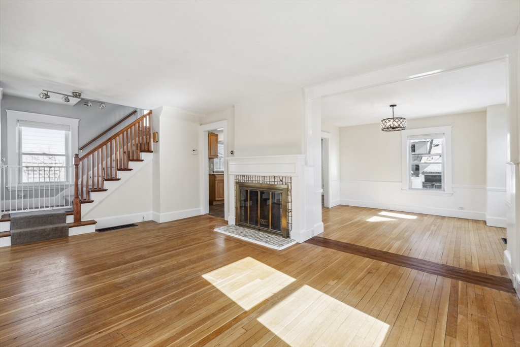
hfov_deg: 96.7
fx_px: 231
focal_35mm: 16
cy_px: 174
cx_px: 260
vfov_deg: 73.8
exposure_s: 1/13
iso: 100
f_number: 9
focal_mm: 16
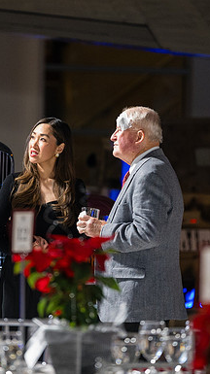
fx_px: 3997
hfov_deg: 3.0
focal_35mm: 403
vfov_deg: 5.4
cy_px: 162
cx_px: 42
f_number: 2.8
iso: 3200
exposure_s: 1/250
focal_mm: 200
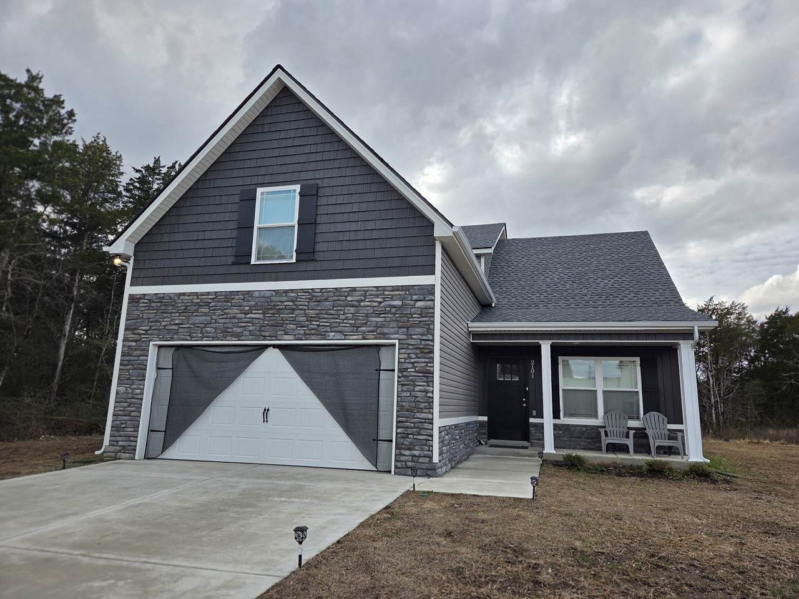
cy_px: 300
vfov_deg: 58.9
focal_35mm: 23
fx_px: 531
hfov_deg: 73.9
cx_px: 400
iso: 80
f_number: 1.8
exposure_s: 1/3009
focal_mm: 5.4
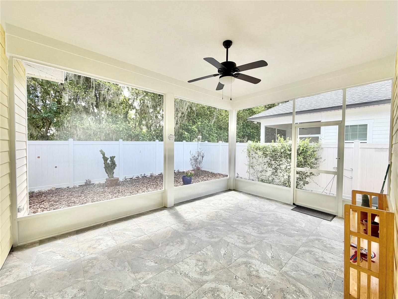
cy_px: 150
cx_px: 199
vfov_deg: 85.7
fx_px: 161
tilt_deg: -2.3
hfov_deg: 102.1
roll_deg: +0.0
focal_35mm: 14
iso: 40
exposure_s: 1/234
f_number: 2.2
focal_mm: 2.22
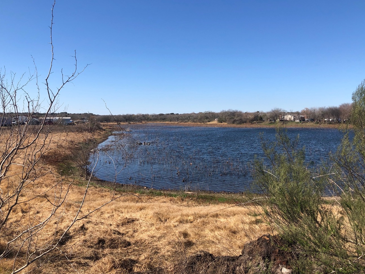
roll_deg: +0.0
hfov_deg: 58.3
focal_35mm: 31
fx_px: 327
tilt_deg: -1.1
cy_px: 128
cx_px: 194
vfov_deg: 45.4
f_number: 1.8
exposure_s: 1/2208
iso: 25
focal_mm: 3.99
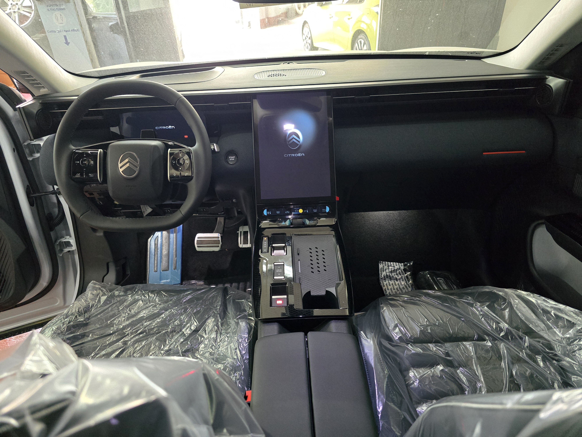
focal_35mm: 23
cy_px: 218
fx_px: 387
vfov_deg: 58.9
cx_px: 291
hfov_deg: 73.9
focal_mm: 6.3
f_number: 1.7
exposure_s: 1/100
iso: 2500
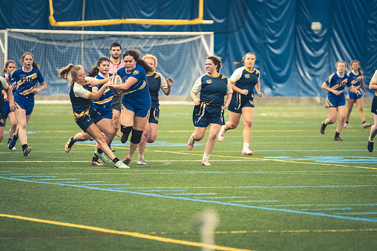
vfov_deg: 4.6
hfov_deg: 6.9
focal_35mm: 300
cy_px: 126
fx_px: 3140
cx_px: 188
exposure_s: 1/500
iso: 12800
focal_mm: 200
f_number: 2.8
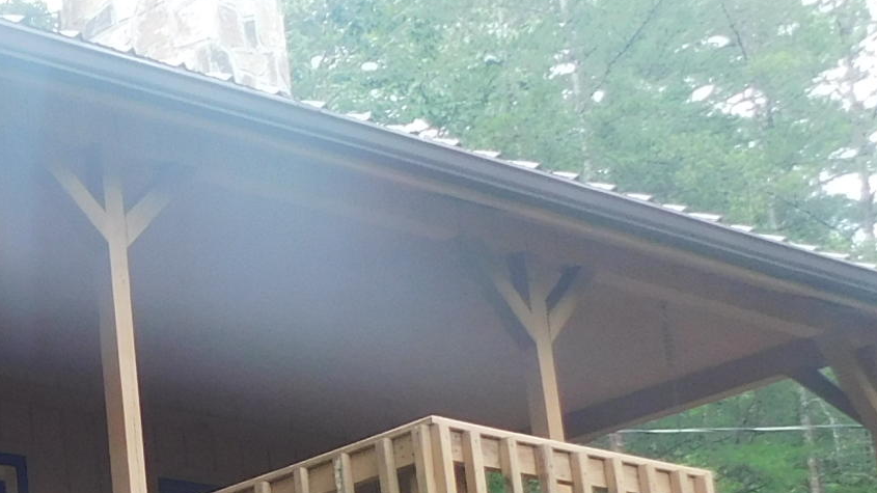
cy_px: 579
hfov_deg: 21.0
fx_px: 2069
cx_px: -358
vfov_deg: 13.3
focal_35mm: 89
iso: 125
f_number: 3
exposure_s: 1/125
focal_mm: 4
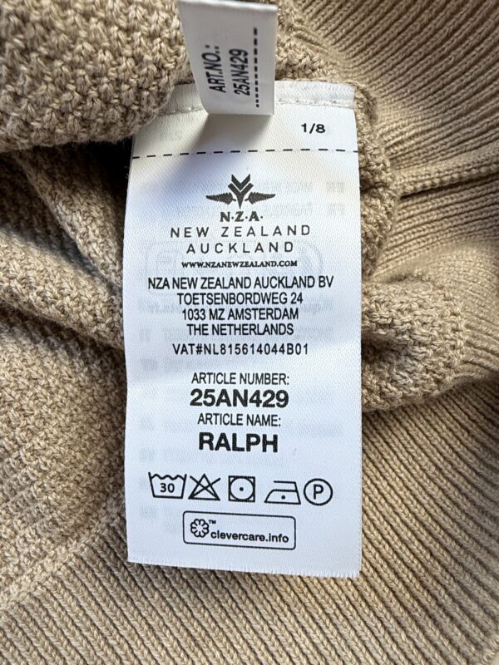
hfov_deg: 49.7
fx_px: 538
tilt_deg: -78.9
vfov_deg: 63.4
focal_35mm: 28
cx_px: 250
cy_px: 332
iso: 125
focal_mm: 2.22
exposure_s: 1/121
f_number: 2.2
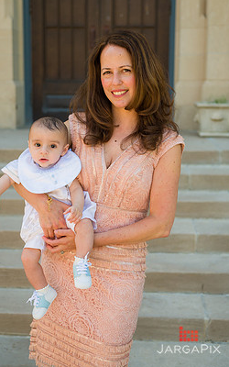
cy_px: 167
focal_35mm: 55
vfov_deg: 36.9
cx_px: 107
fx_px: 549
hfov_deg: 23.5
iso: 320
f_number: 4
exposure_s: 1/1000
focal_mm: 48
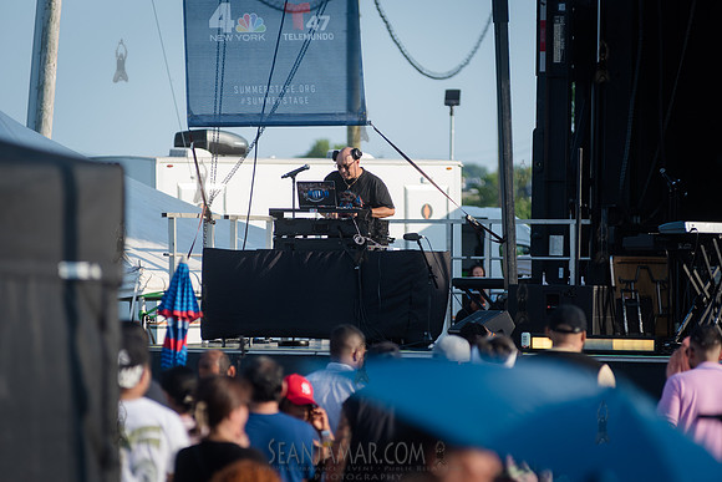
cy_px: 241
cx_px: 361
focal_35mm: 200
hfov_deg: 10.3
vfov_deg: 6.9
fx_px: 4012
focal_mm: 200
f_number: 4
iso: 320
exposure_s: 1/2000
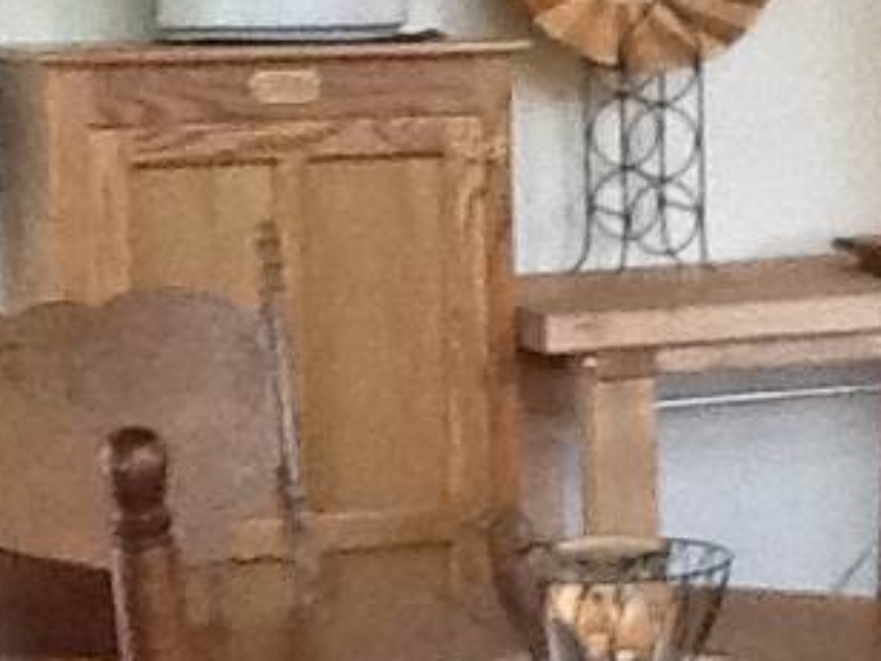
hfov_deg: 14.3
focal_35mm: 137
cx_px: 804
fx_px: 3487
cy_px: 421
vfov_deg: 10.8
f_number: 2.4
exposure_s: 1/30
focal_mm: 2.03
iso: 250
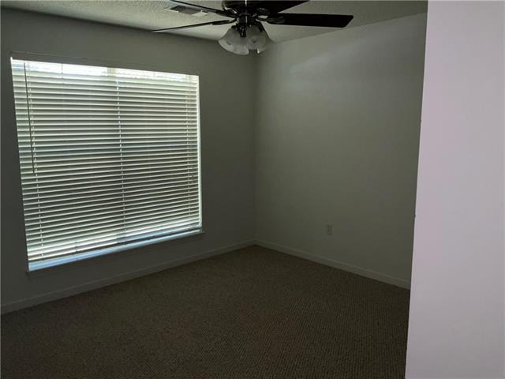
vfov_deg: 48.2
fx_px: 423
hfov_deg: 61.7
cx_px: 252
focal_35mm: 29
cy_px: 190
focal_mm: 3
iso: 32
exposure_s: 1/60
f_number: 1.8
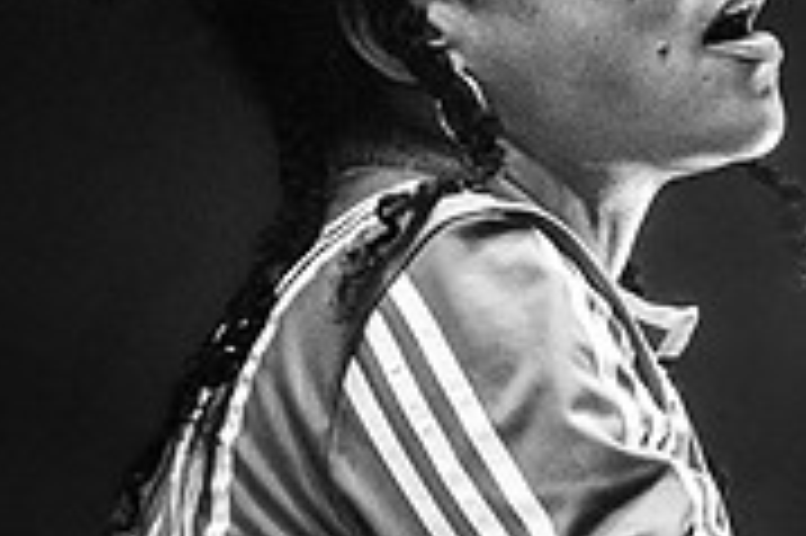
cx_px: 657
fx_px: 14517
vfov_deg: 2.1
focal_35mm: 649
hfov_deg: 3.2
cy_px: 227
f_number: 2.8
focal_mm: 200
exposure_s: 1/1000
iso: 2500
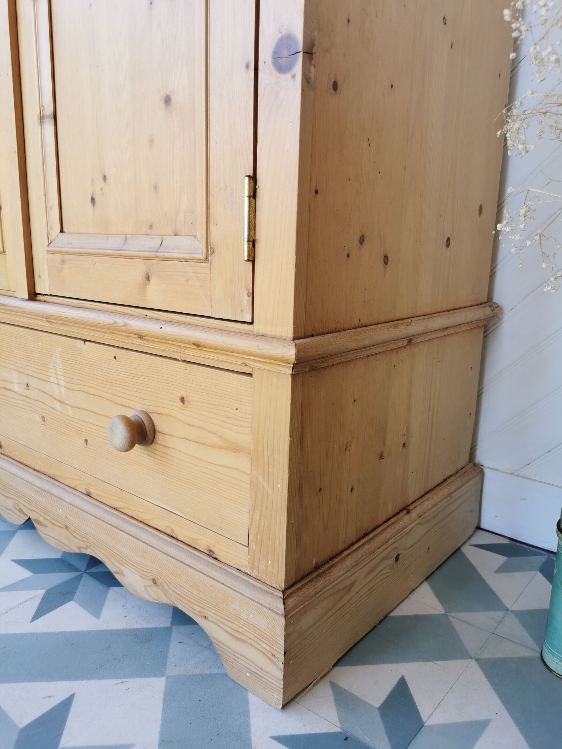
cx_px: 281
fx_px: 584
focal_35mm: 27
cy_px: 374
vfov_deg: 65.3
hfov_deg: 51.4
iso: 50
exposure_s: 1/185
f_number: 1.6
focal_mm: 5.56
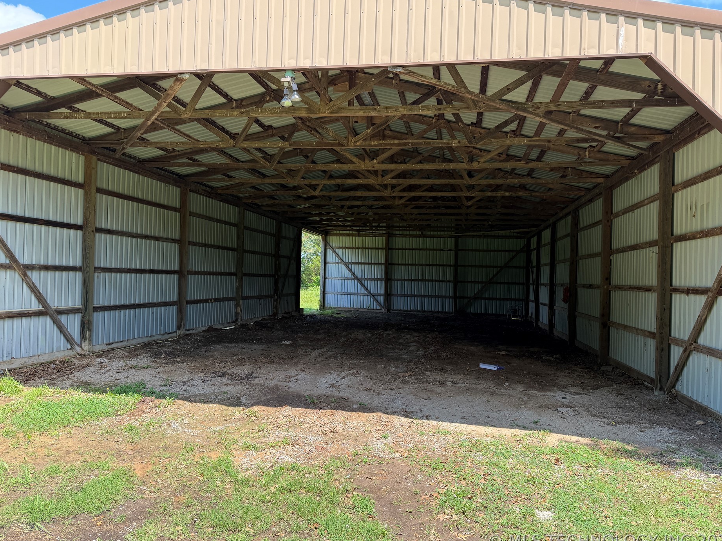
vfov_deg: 54.9
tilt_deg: -0.1
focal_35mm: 25
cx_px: 365
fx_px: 521
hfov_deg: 69.4
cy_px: 272
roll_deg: -1.1
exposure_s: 1/920
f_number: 1.78
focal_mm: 6.76
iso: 80
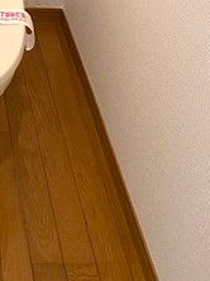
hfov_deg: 18.4
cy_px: -48
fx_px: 608
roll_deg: -0.9
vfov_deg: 23.9
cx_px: -52
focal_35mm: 75
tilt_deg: -29.5
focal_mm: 4.25
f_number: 1.8
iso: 200
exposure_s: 1/60
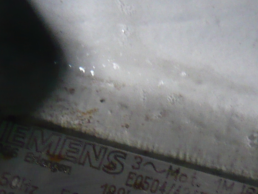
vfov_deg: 12.7
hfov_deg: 17.2
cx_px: 165
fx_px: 850
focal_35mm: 114
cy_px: 234
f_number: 2.9
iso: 200
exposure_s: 1/8
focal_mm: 4.9
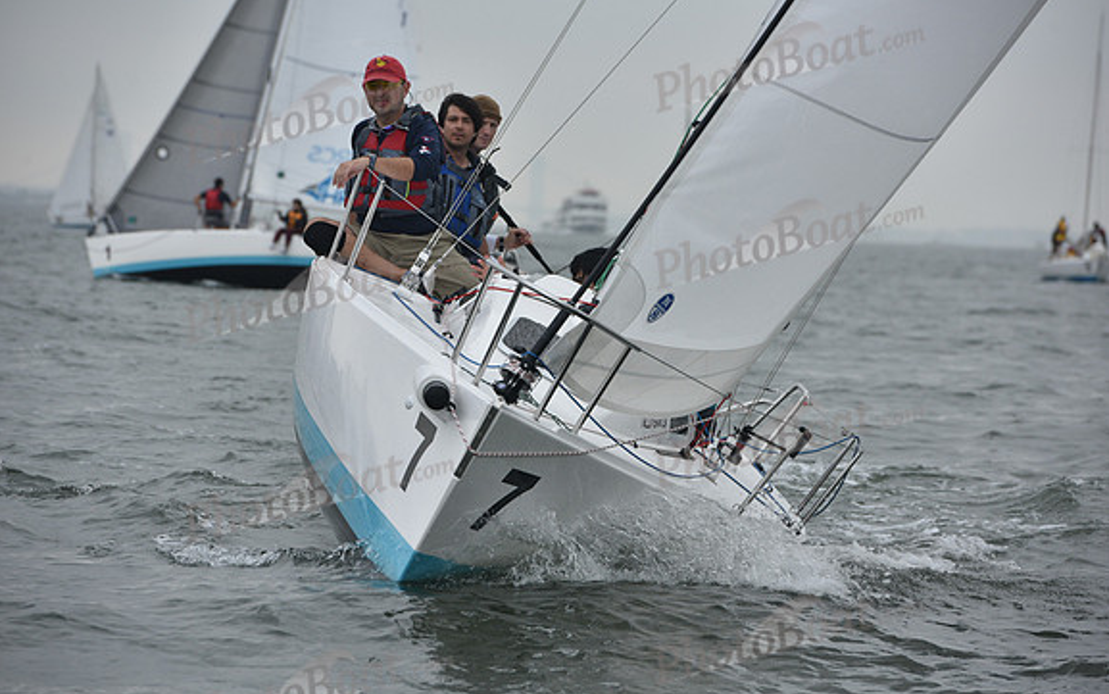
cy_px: 366
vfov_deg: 6.4
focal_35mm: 205
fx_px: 6198
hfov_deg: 10.2
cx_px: 555
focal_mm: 200
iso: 400
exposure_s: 1/800
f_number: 7.1
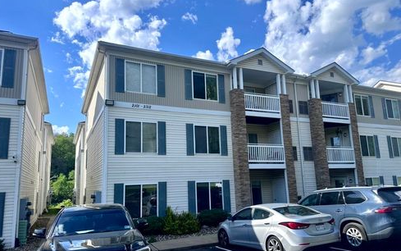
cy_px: 134
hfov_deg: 70.4
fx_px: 284
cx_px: 199
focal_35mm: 26
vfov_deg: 47.6
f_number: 1.78
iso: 80
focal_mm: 6.86
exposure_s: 1/3861
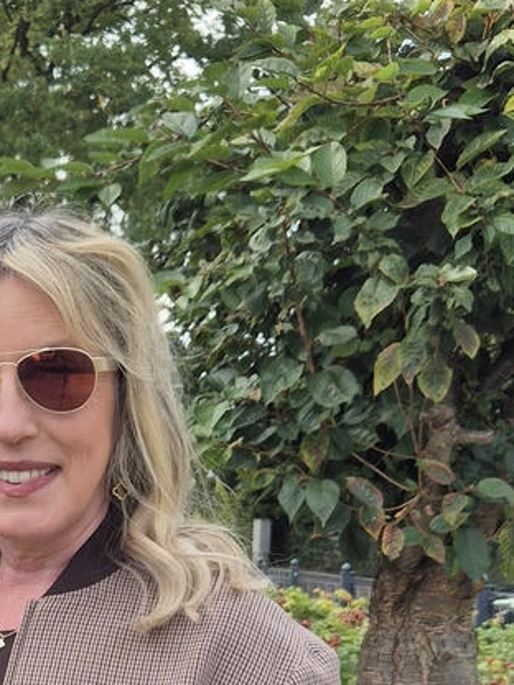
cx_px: 56
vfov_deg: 42.5
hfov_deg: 32.7
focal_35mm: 42
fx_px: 832
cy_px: 563
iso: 25
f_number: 1.8
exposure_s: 1/862
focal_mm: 5.4
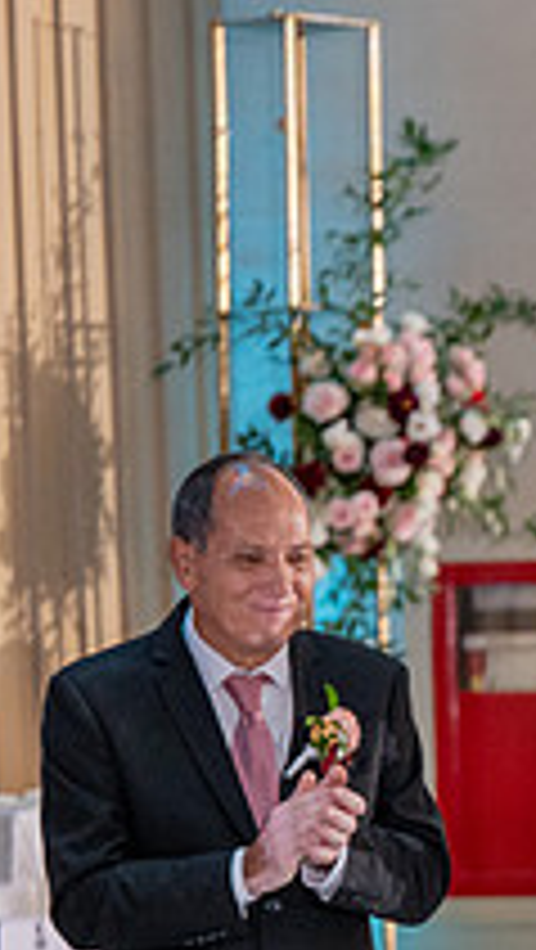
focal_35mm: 213
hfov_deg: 5.5
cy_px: 862
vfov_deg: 10.1
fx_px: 5371
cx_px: 1261
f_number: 3.2
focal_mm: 74
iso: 1600
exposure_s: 1/200
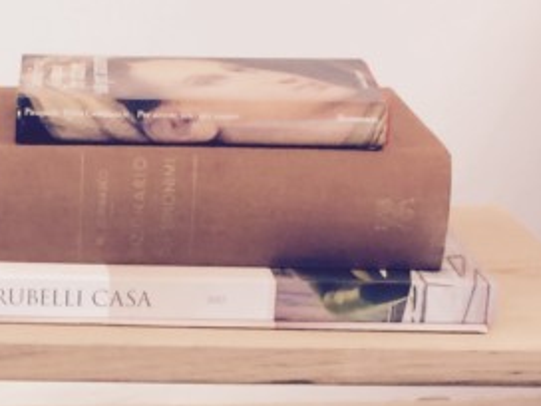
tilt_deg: -24.2
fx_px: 2000
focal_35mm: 128
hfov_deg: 14.7
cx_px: -175
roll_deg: +1.6
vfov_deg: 11.3
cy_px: 533
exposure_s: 1/33
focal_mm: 4.15
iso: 100
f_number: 2.2
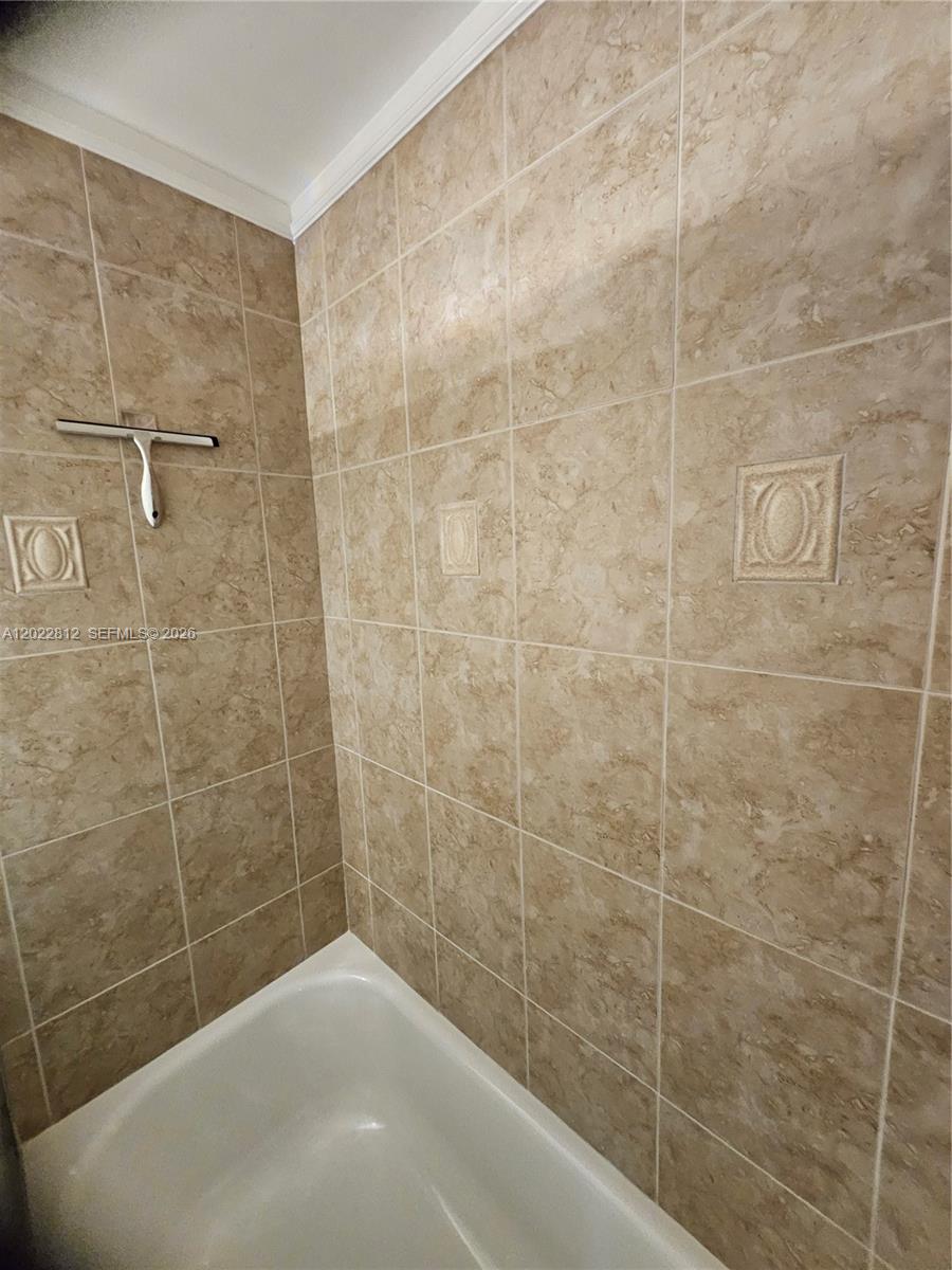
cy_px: 635
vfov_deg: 106.2
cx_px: 476
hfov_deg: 89.9
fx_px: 477
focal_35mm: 13
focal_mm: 1.74
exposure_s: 1/30
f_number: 2.2
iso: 500
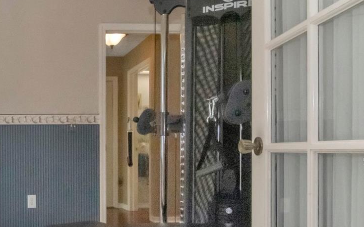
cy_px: 161
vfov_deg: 31.6
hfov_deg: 43.2
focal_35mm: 40
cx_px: 10
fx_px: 397
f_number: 18
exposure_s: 1/200
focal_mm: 12
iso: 5000
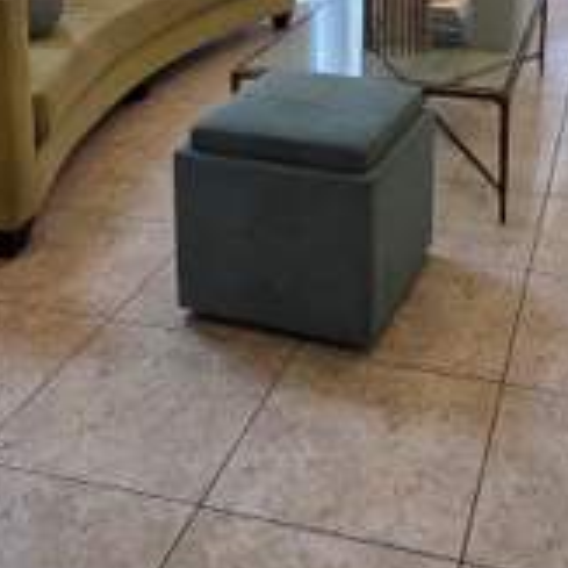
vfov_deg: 32.8
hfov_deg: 36.7
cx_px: 422
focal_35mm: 45
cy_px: -63
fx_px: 835
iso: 250
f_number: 2.2
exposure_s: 1/120
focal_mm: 2.2
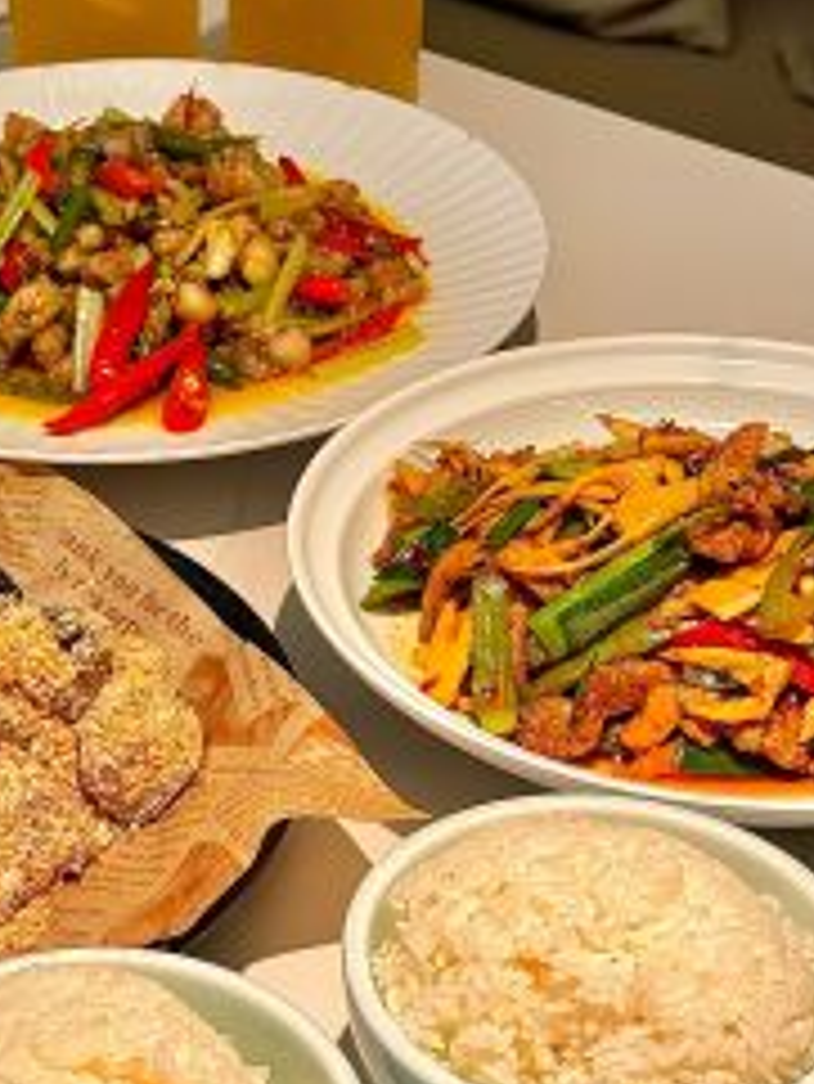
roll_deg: +3.2
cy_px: 511
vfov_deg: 21.1
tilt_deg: -31.7
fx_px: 2913
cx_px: 67
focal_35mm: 93
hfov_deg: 15.7
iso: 80
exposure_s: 1/86
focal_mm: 6.76
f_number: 1.78
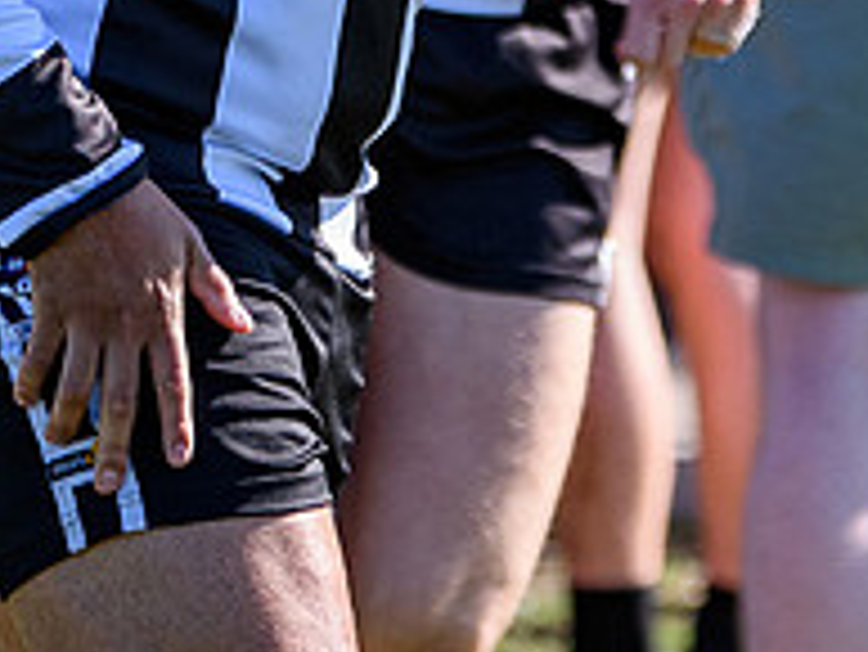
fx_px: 24037
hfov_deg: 2.1
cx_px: 619
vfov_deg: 1.6
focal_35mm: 958
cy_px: -668
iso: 450
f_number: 2.8
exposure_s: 1/3200
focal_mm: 135
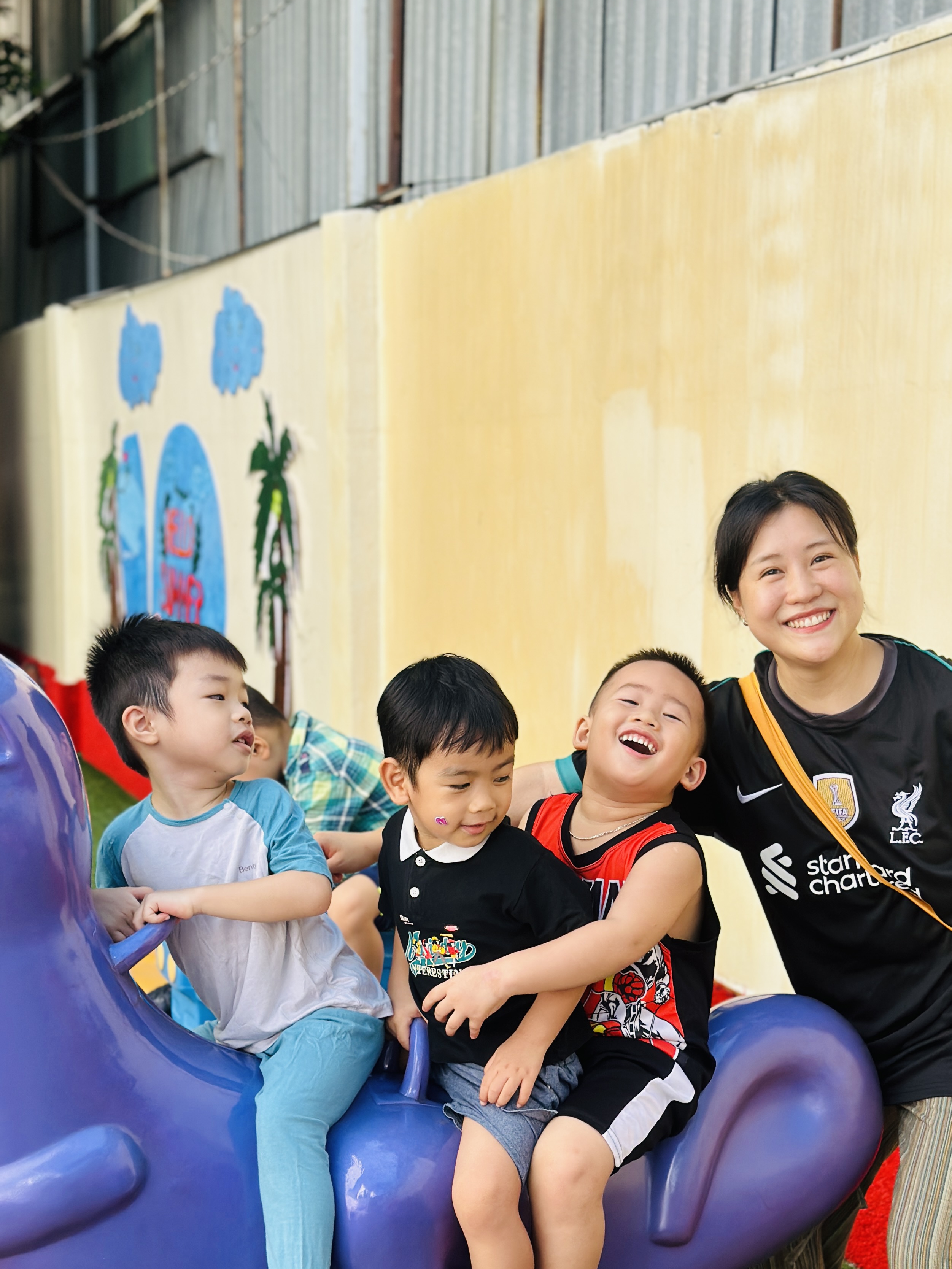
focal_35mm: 58
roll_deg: -1.7
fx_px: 2127
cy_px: 756
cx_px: 490
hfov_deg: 25.2
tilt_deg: -6.5
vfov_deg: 33.1
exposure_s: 1/1357
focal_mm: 6.86
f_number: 1.78
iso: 80
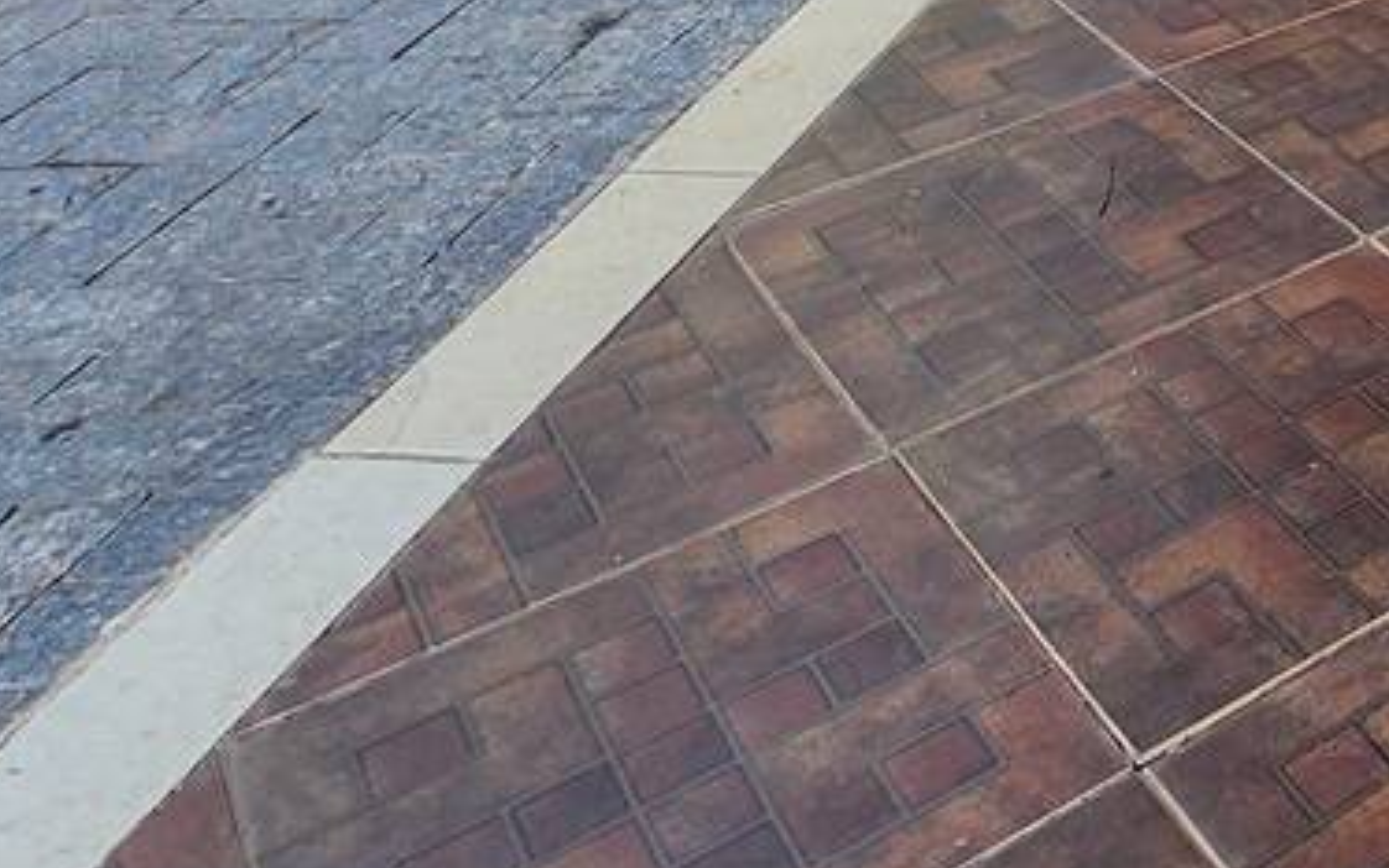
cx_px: 1931
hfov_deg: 28.8
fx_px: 2007
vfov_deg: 17.3
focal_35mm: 53
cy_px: -887
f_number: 2.2
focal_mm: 2.2
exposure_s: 1/215
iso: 50
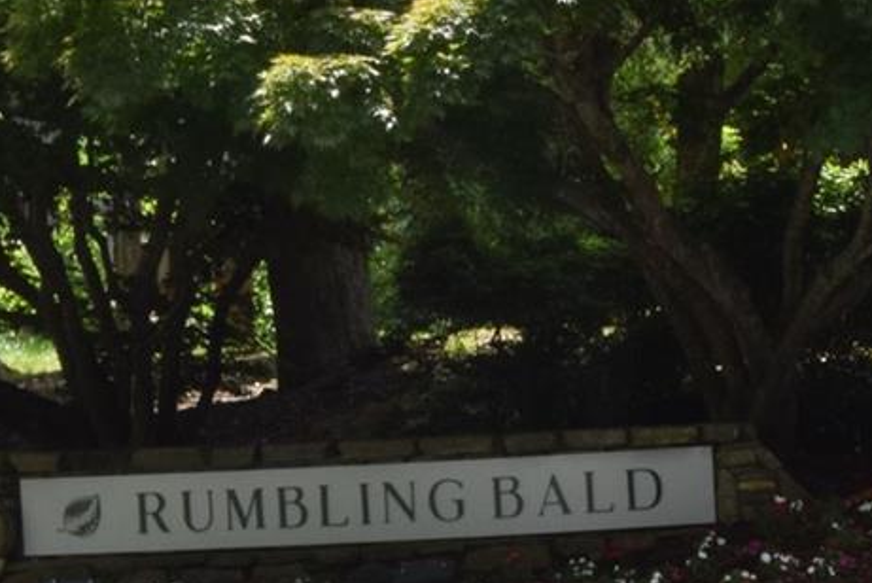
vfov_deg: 3.8
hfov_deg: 5.6
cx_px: 1324
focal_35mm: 366
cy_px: 338
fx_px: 8876
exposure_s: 1/100
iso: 400
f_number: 18
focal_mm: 55
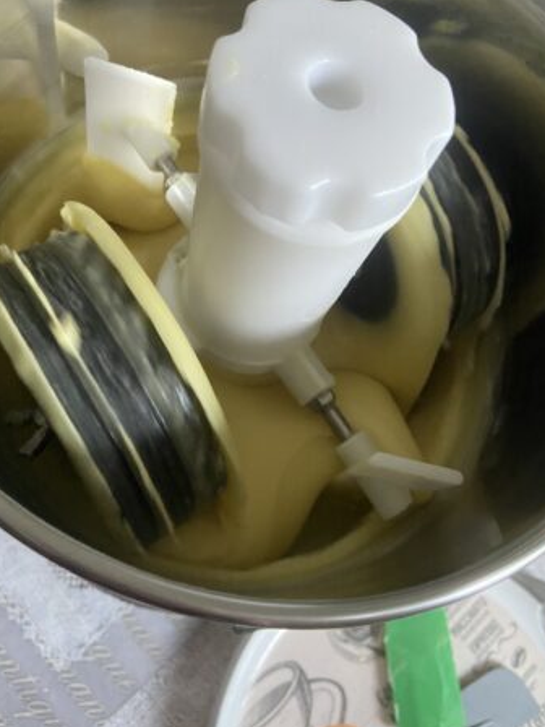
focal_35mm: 29
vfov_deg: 61.6
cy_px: 338
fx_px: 609
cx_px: 272
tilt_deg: -65.6
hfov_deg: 48.2
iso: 500
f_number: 1.8
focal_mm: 4.25
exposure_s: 1/47
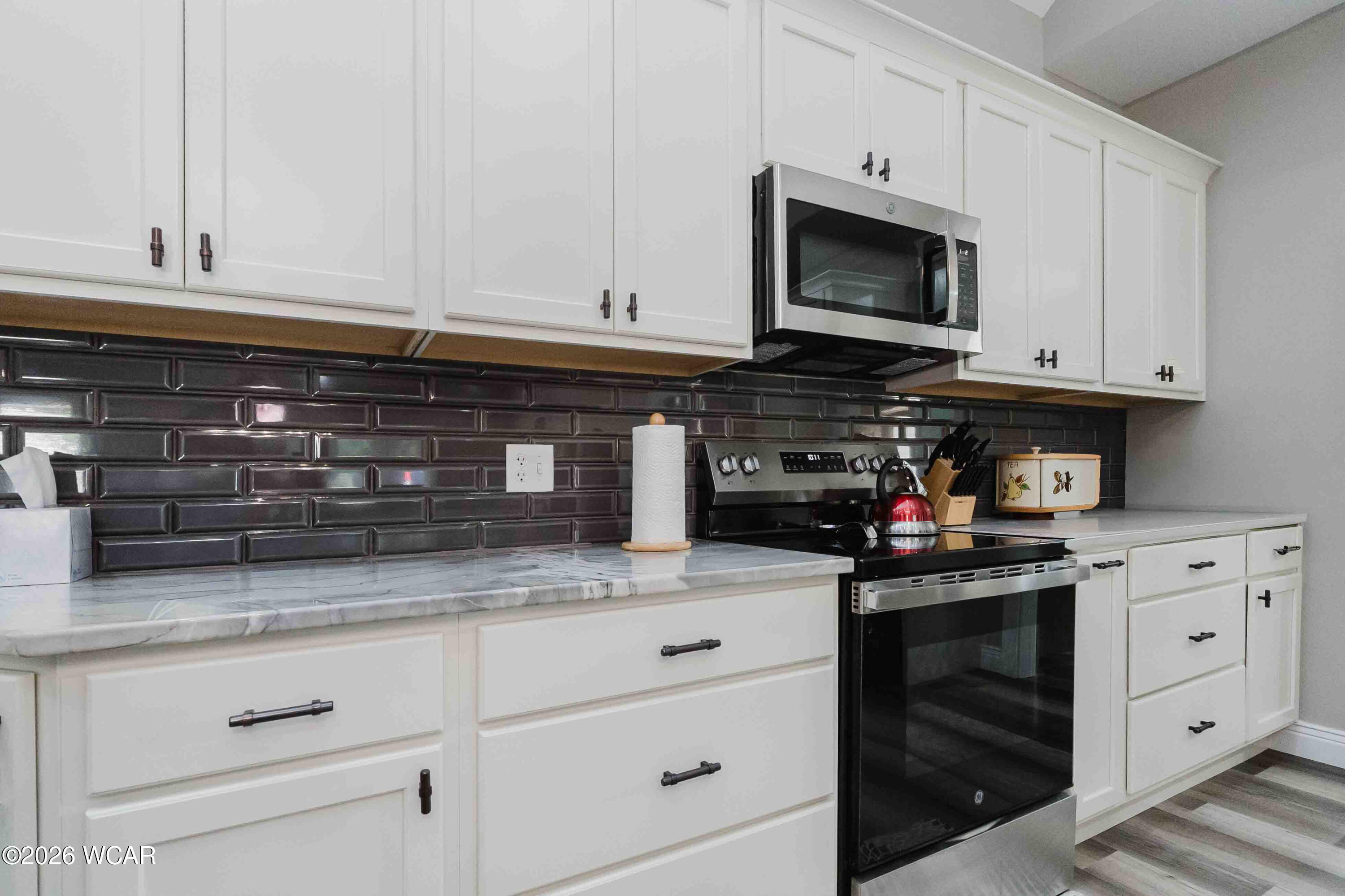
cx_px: 672
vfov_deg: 70.4
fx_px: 635
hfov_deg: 93.3
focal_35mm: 17
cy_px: 448
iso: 3200
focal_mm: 11.5
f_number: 4
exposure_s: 1/160
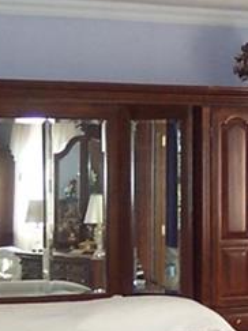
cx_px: 307
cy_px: 245
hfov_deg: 9.5
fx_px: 1472
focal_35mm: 154
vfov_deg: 12.8
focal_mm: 8
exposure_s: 1/30
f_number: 2.8
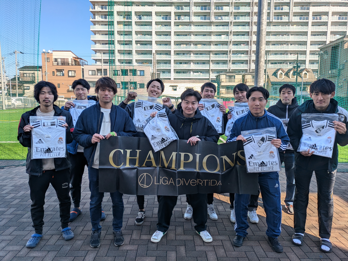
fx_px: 251
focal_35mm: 25
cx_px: 174
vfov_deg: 54.9
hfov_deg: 69.4
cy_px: 130
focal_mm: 5.43
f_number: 1.89
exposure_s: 1/987
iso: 44
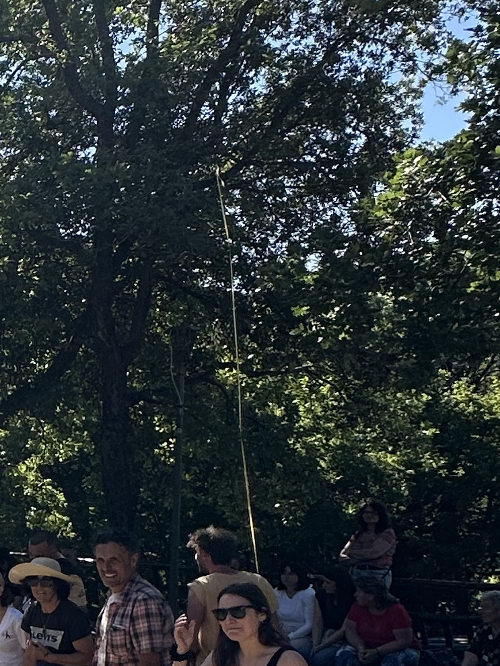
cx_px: -328
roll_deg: +0.5
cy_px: 478
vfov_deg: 33.3
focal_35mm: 57
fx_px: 1097
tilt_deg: -2.5
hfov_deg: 20.4
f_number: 2.2
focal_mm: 2.22
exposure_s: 1/1453
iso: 50
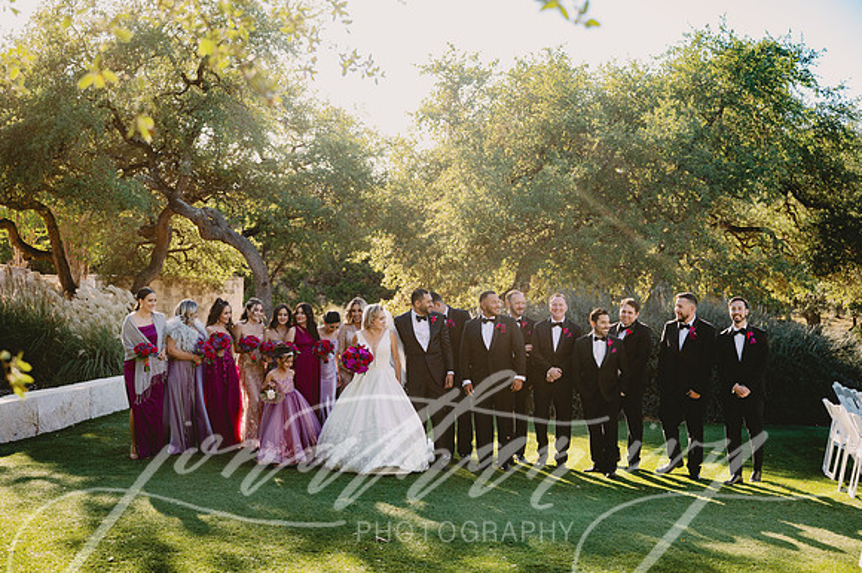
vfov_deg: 25.5
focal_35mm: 53
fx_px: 1268
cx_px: 431
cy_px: 286
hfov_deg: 37.5
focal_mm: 53
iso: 100
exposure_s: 1/250
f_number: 3.5
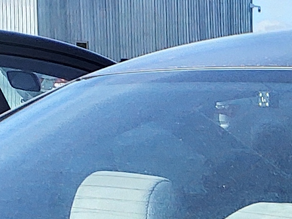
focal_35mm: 182
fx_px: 1535
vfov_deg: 7.7
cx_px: 408
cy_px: 482
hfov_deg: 10.6
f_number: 1.9
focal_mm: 3.58
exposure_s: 1/352
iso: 40
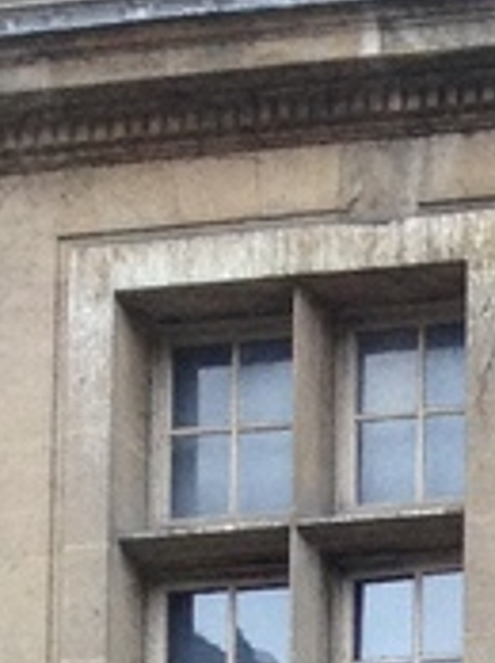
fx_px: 4625
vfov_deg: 7.3
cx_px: 1466
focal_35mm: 242
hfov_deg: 5.7
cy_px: 1936
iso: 100
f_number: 2.4
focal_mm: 4.28
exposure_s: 1/120
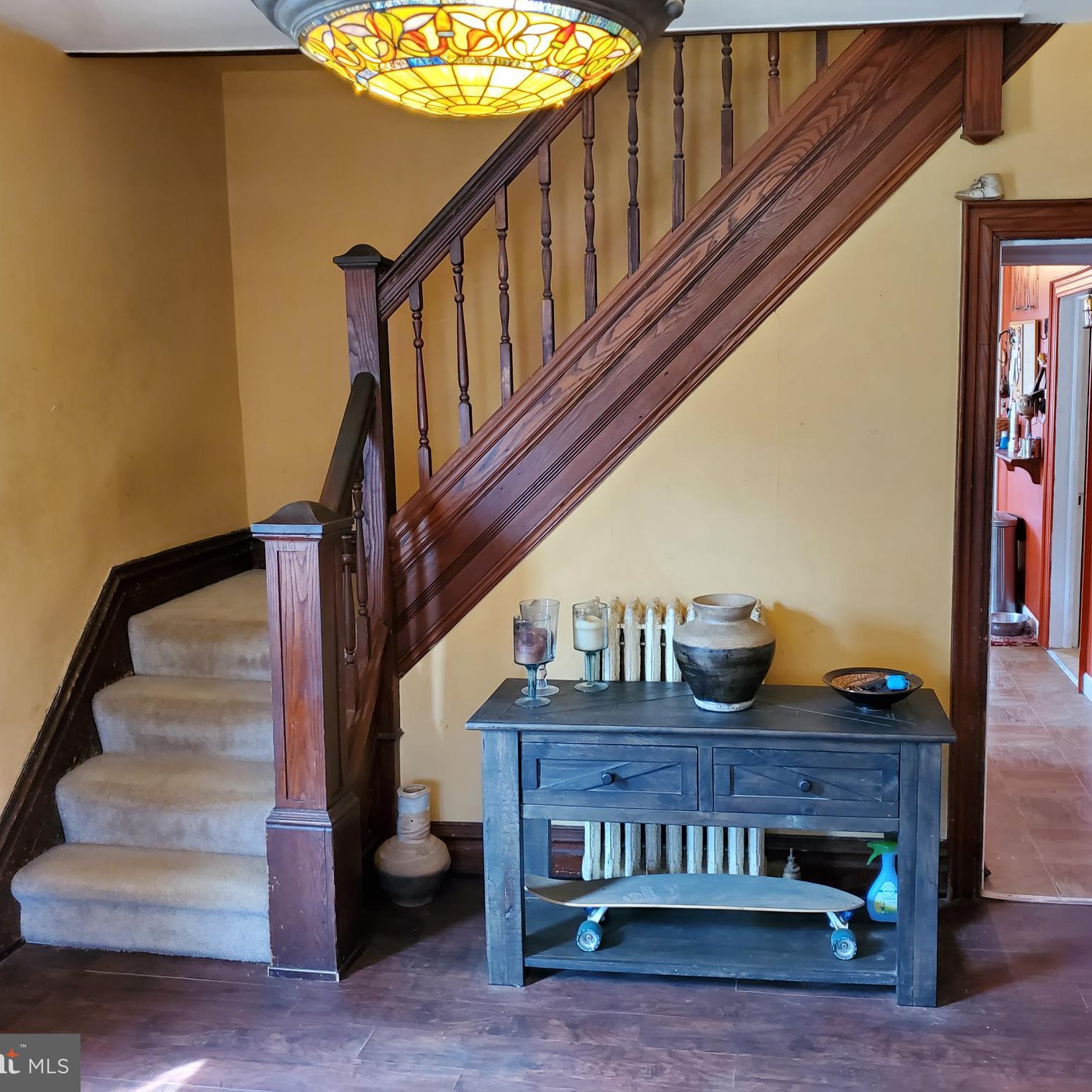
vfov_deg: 52.5
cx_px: 637
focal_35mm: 31
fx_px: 1106
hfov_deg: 52.3
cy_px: 540
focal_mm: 4.3
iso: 200
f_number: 1.5
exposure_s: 1/39
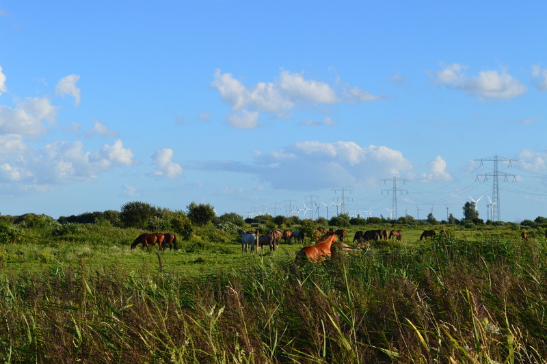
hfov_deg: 31.9
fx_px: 956
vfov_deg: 21.5
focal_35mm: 63
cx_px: 274
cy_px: 182
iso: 360
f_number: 11
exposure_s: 1/500
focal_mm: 42
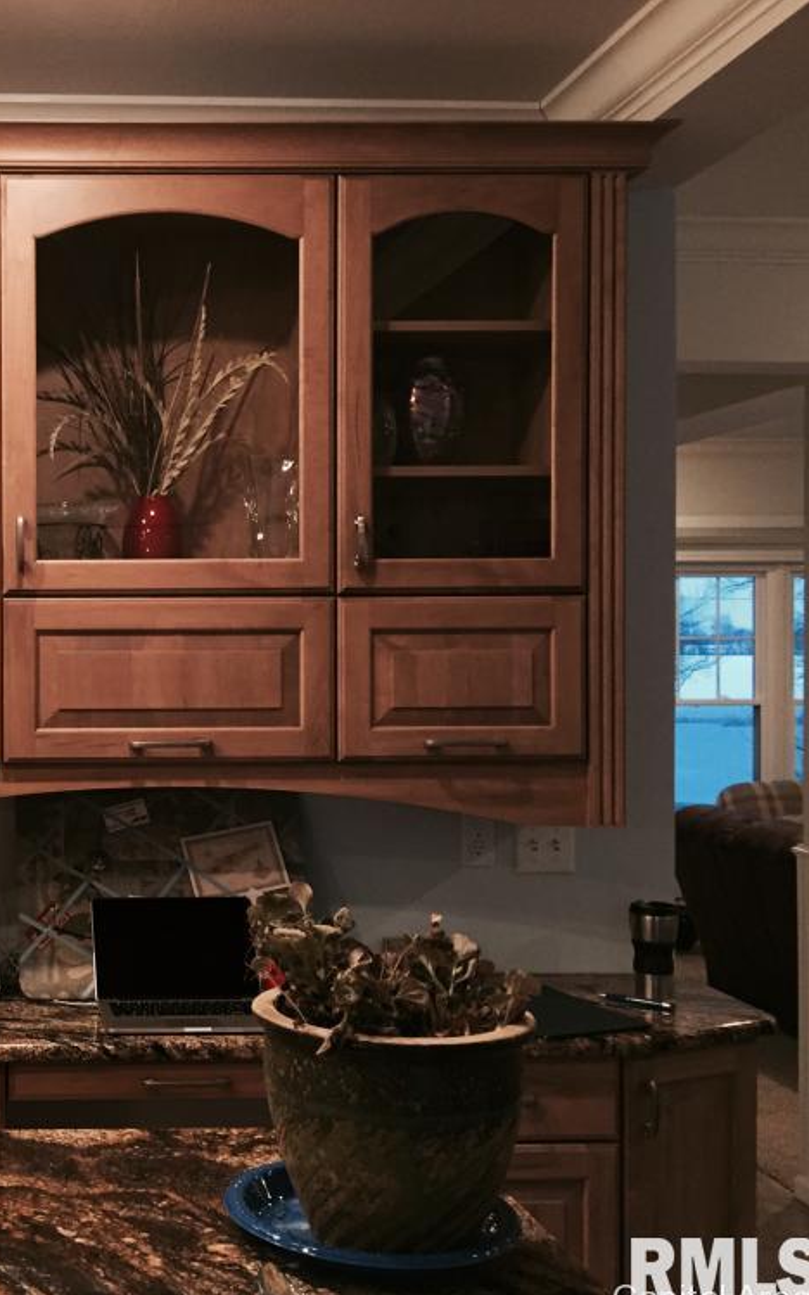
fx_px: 1482
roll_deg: +0.3
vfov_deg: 47.2
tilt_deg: -0.5
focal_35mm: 42
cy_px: 662
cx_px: 9
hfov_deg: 28.7
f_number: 2.2
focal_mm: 4.15
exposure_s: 1/30
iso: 160
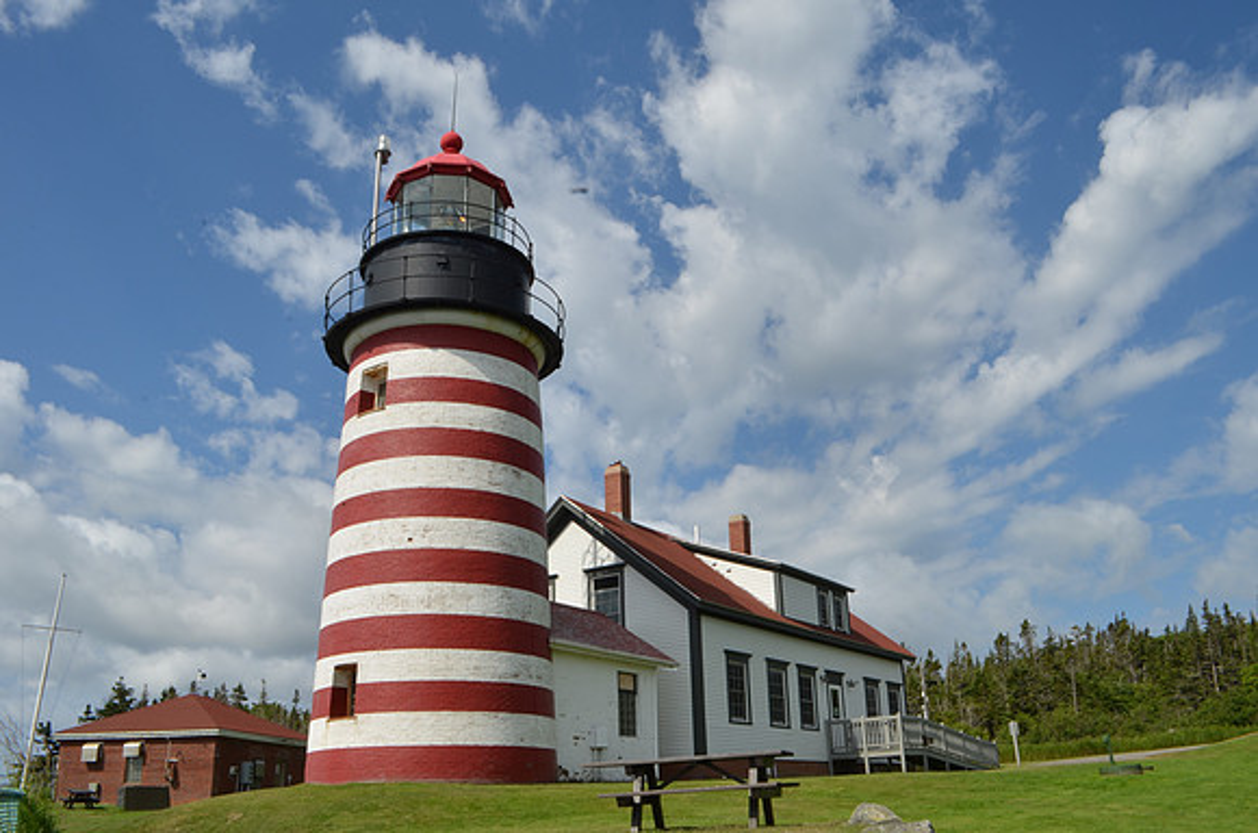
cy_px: 416
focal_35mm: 30
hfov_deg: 62.0
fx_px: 1046
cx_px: 629
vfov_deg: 43.4
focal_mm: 20
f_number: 25
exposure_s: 1/60
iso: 100
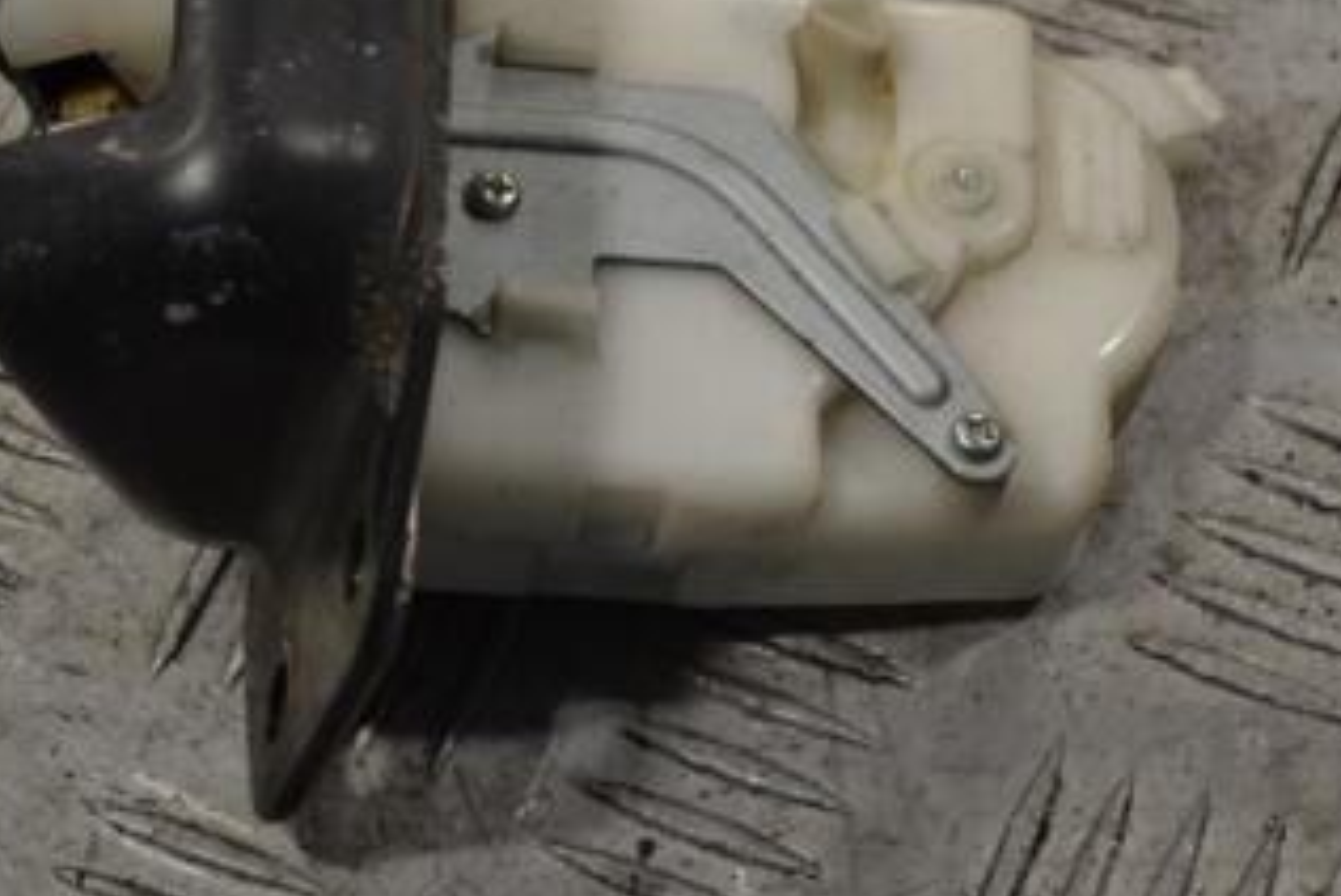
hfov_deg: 13.1
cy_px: 203
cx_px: 474
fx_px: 5814
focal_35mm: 156
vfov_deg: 8.8
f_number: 5.6
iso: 320
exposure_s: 1/125
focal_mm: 55
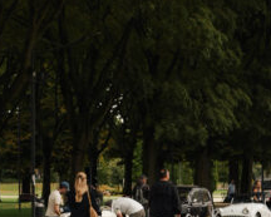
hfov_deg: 12.7
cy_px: 235
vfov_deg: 10.5
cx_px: -95
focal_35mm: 146
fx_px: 1172
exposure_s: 1/200
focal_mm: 24
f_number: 4
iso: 100
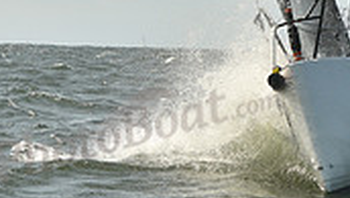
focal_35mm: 389
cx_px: 387
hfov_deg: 5.5
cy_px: -5
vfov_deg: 3.1
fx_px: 3612
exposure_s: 1/800
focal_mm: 110
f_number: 10
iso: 250
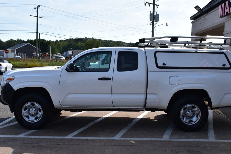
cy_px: 80
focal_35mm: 40
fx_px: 257
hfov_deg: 48.4
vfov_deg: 33.4
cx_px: 124
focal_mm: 24
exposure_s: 1/500
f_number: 11
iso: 320
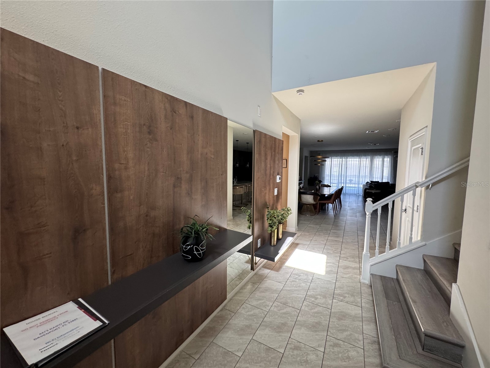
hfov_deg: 102.1
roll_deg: -1.4
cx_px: 245
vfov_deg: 85.7
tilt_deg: -5.4
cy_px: 184
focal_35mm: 14
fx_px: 198
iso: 320
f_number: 2.2
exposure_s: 1/120
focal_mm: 2.22
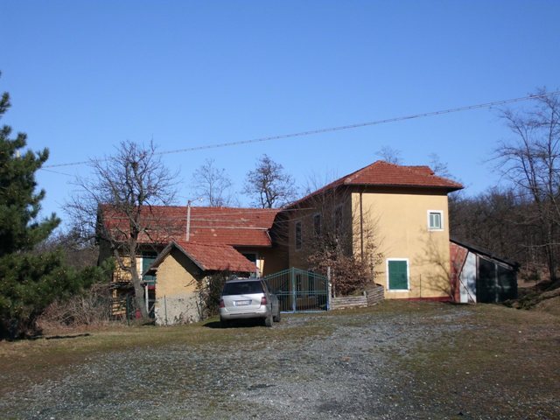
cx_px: 280
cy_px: 210
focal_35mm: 59
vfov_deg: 24.8
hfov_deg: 32.7
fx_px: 954
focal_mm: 10.5
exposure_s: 1/250
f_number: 9.4
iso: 64
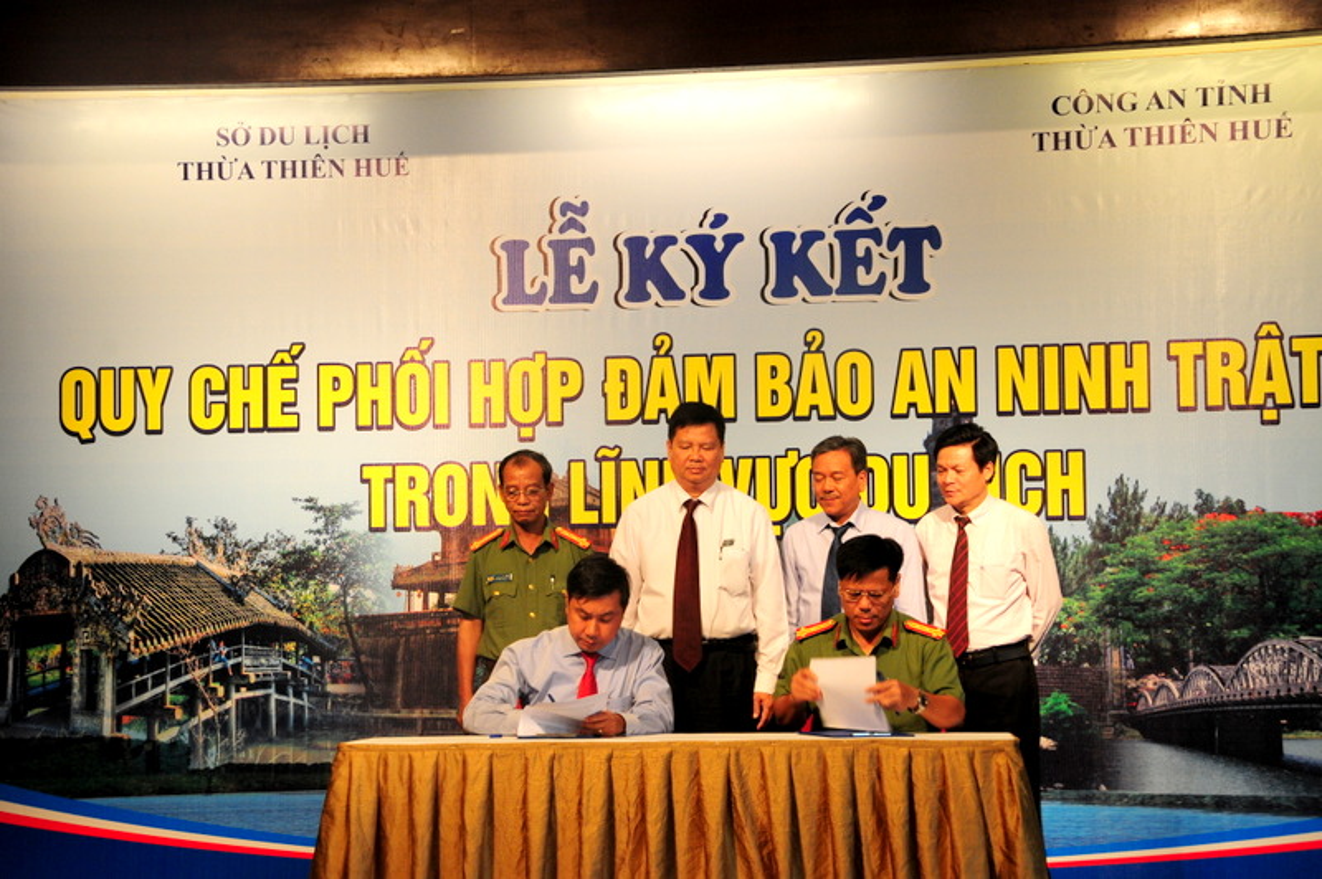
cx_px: 661
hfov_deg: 29.3
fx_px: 2532
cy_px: 440
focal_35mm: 69
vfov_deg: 19.7
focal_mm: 46
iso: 720
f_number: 9
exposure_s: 1/30
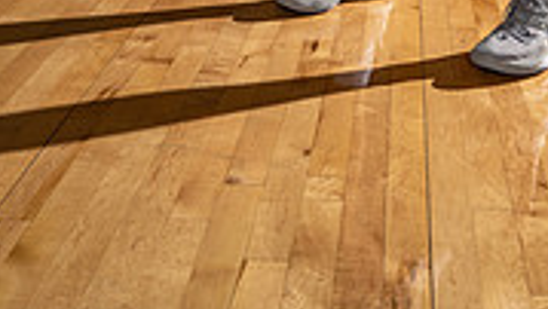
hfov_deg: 29.5
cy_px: -340
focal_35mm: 71
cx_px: 377
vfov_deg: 13.9
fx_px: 1032
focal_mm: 27
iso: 320
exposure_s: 1/250
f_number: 5.6
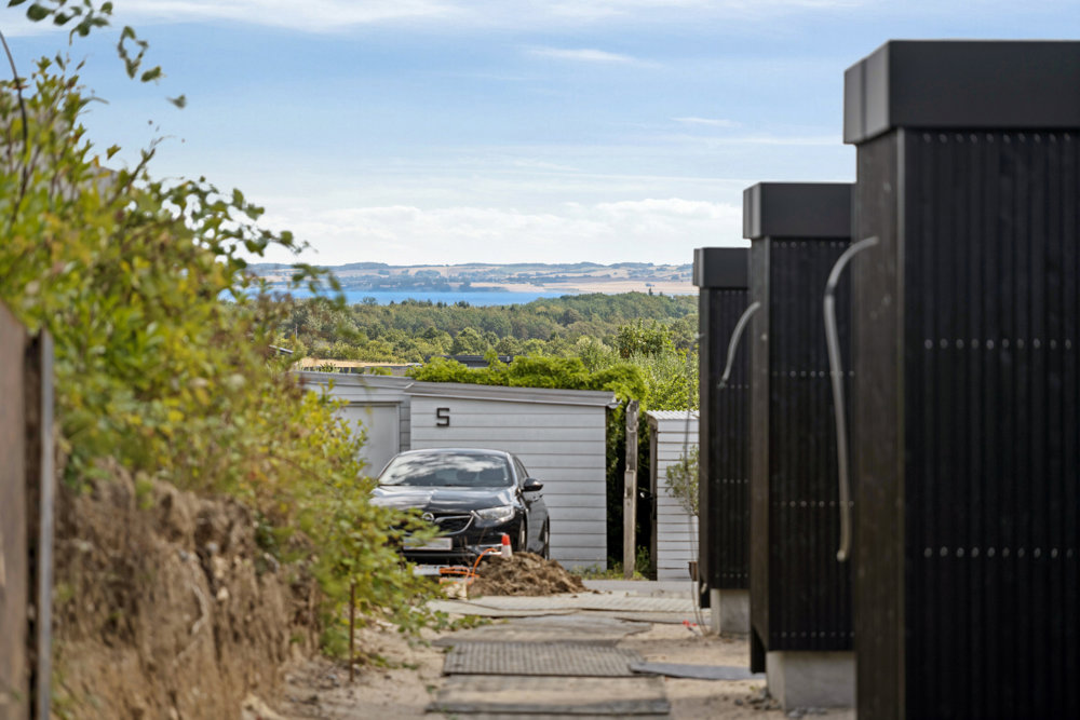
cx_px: 540
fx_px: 3600
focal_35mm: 120
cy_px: 360
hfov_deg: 17.1
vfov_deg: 11.4
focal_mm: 120
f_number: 4
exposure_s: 1/800
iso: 100
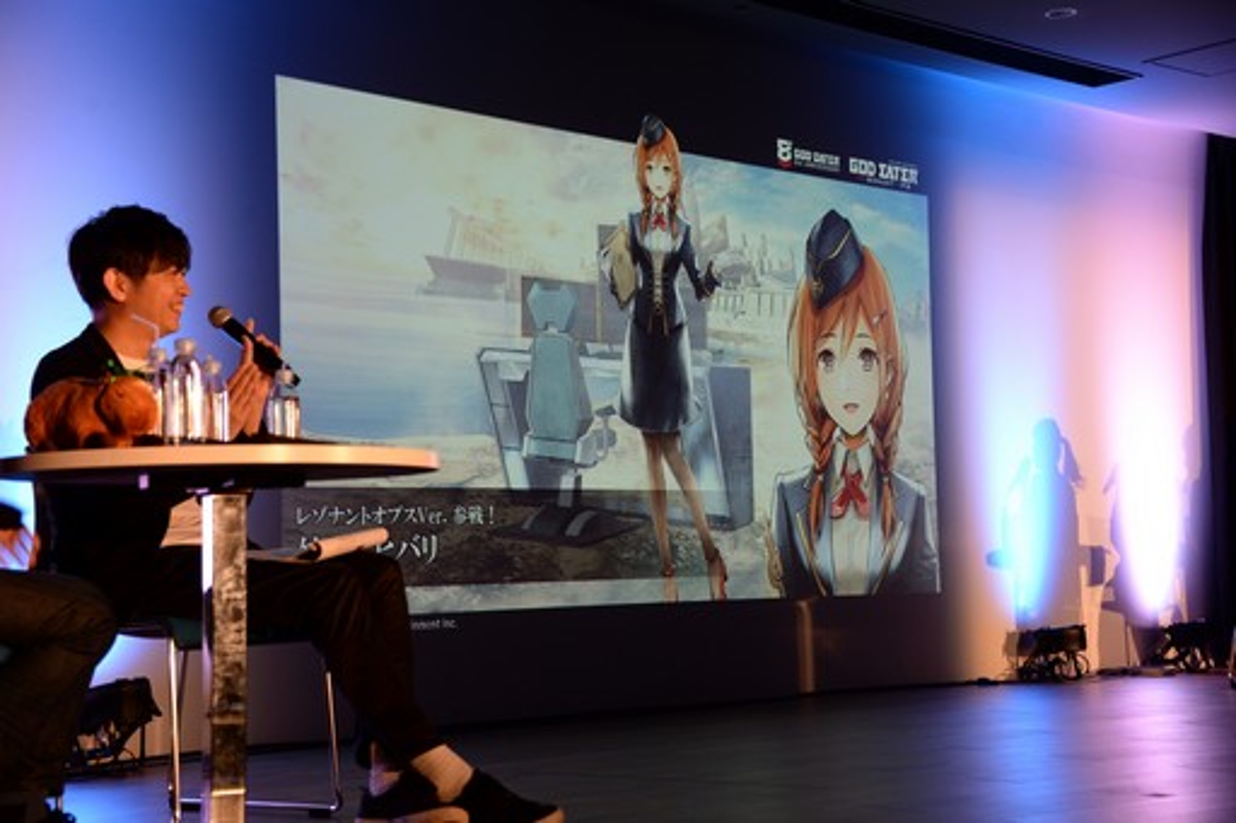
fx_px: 1991
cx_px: 618
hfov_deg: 34.5
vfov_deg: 23.4
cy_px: 412
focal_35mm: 58
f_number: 4.8
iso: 640
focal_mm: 58
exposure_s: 1/60
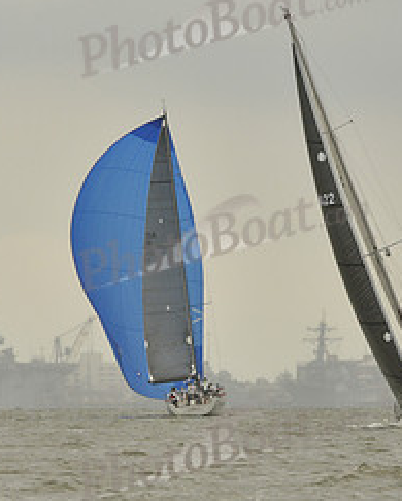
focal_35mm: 738
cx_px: -27
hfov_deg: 2.1
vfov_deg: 2.6
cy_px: 160
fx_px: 10955
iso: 400
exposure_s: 1/800
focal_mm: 330
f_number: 10
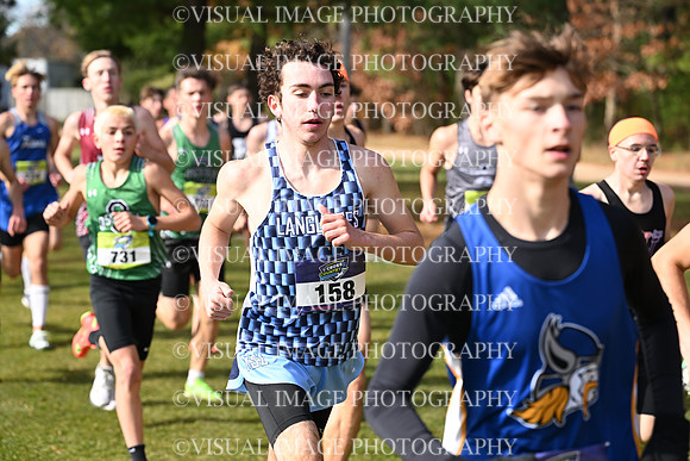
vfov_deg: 15.2
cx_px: 345
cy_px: 230
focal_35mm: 90
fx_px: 1725
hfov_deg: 22.6
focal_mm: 90
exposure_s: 1/1000
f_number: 3.5
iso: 250
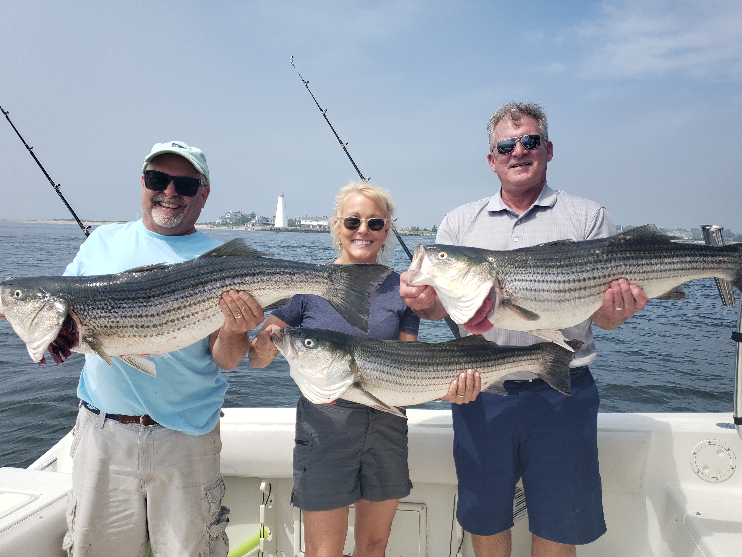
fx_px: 579
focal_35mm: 27
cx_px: 377
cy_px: 272
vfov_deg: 51.3
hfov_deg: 65.3
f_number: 2.4
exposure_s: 1/2684
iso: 50
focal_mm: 4.3
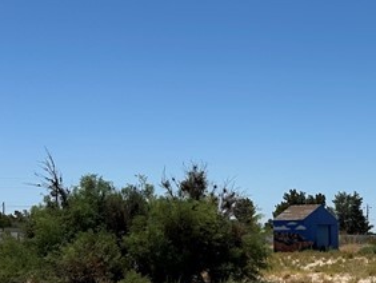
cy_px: 295
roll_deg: -1.0
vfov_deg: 16.6
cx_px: 313
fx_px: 946
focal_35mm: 87
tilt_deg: -4.1
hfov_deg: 22.1
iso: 80
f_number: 1.78
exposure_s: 1/9709
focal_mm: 6.86
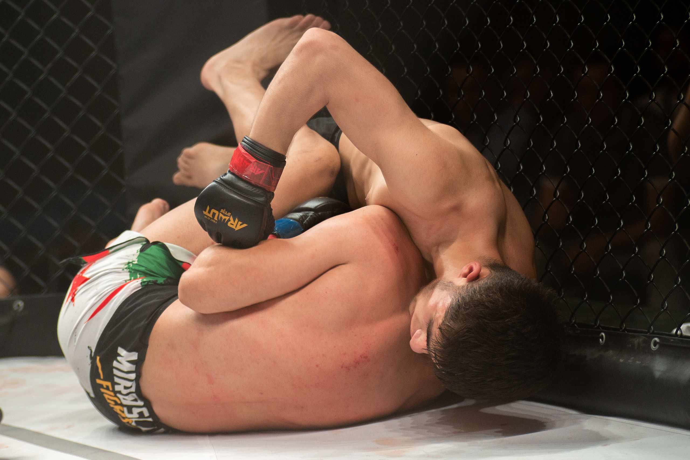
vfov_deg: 8.7
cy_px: 205
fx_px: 3014
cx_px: 289
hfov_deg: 13.1
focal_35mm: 157
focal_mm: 116
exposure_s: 1/320
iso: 1000
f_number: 4
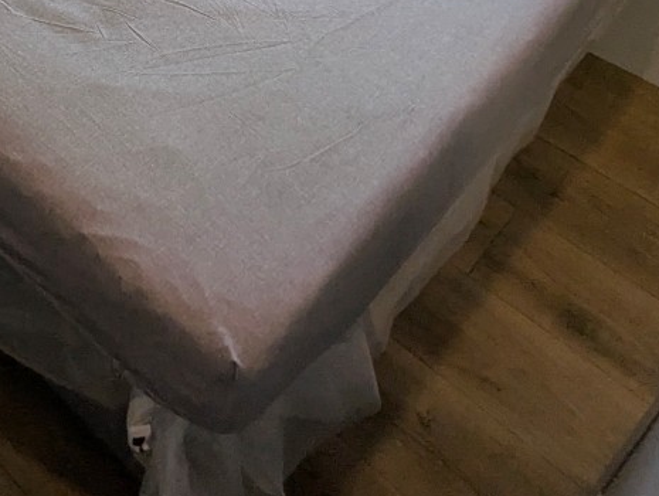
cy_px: -180
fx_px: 915
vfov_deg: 25.3
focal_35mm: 48
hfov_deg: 36.3
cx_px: 25
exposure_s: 1/182
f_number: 2.2
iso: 68
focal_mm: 2.35
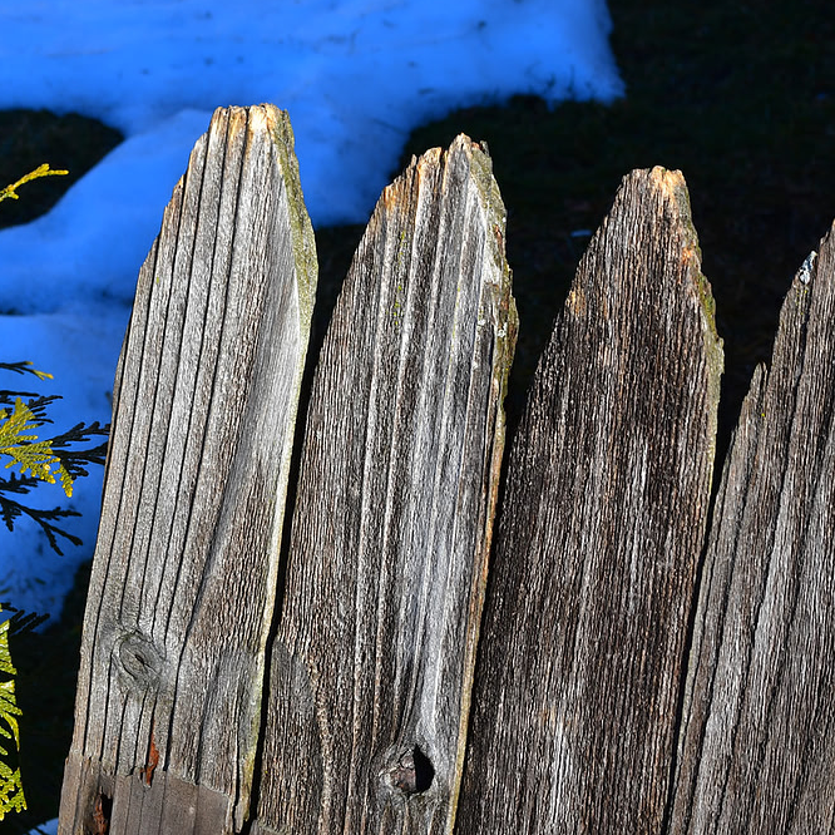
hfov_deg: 18.4
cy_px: 414
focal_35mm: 94
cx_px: 592
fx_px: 2565
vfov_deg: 18.5
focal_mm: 45
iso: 200
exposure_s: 1/160
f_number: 11
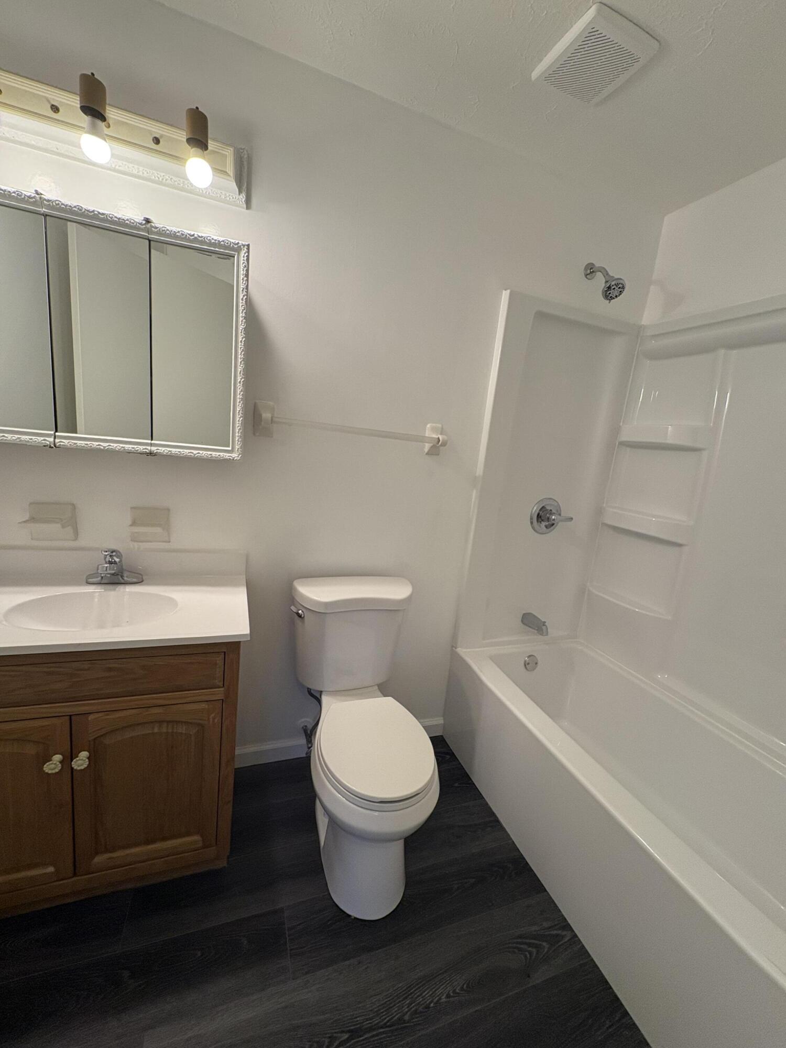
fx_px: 424
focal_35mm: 14
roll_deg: -6.2
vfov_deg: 102.1
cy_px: 524
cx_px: 393
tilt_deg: -10.1
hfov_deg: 85.7
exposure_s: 1/120
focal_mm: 2.22
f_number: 2.2
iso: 200
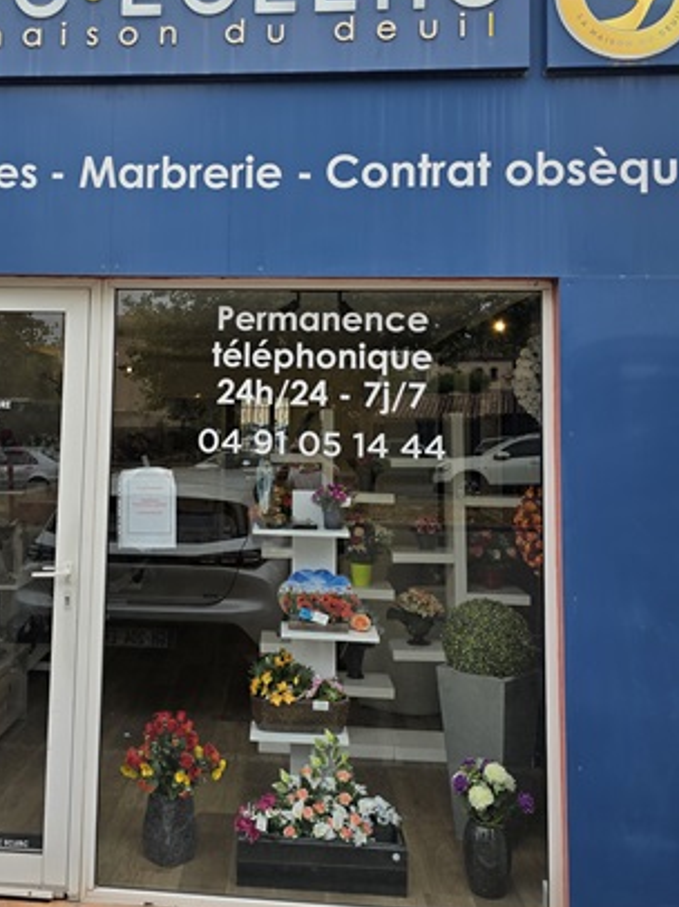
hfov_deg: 41.0
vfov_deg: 53.5
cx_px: 205
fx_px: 890
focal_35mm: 34
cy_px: 349
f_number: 1.7
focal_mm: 6.3
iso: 12
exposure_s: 1/239
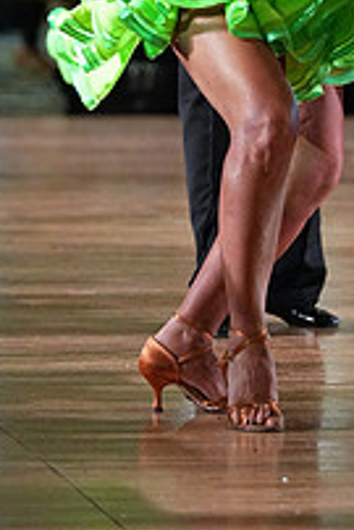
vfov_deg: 3.6
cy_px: -168
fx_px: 8451
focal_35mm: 574
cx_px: 342
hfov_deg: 2.4
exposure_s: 1/400
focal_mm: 200
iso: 8000
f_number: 5
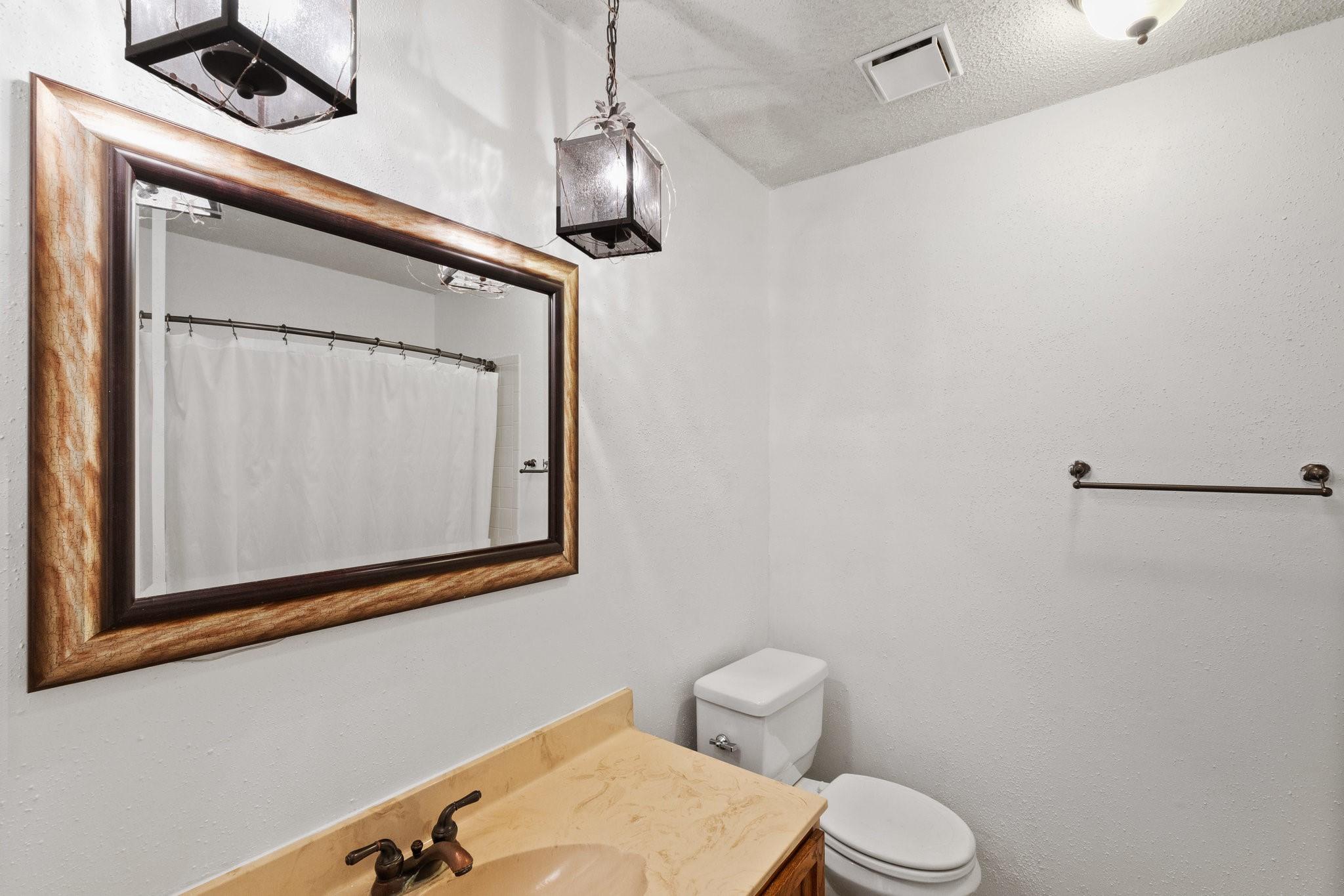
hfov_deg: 100.4
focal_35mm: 15
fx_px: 560
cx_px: 672
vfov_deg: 77.3
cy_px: 448
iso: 640
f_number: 9
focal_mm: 10.5
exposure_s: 1/1.67
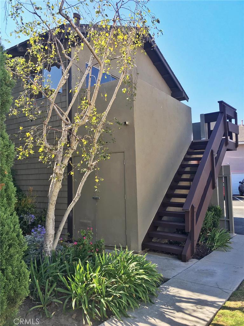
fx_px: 273
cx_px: 122
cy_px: 163
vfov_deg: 61.7
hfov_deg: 48.2
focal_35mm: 29
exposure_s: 1/390
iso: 25
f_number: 2.2
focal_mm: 4.15
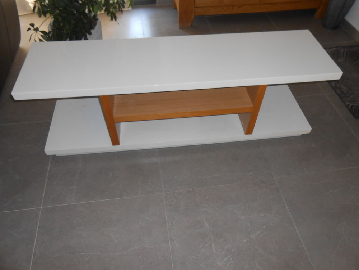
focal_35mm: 26
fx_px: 270
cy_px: 135
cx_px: 180
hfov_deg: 67.3
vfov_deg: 53.1
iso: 200
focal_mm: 4.6
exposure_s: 1/25
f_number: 3.5
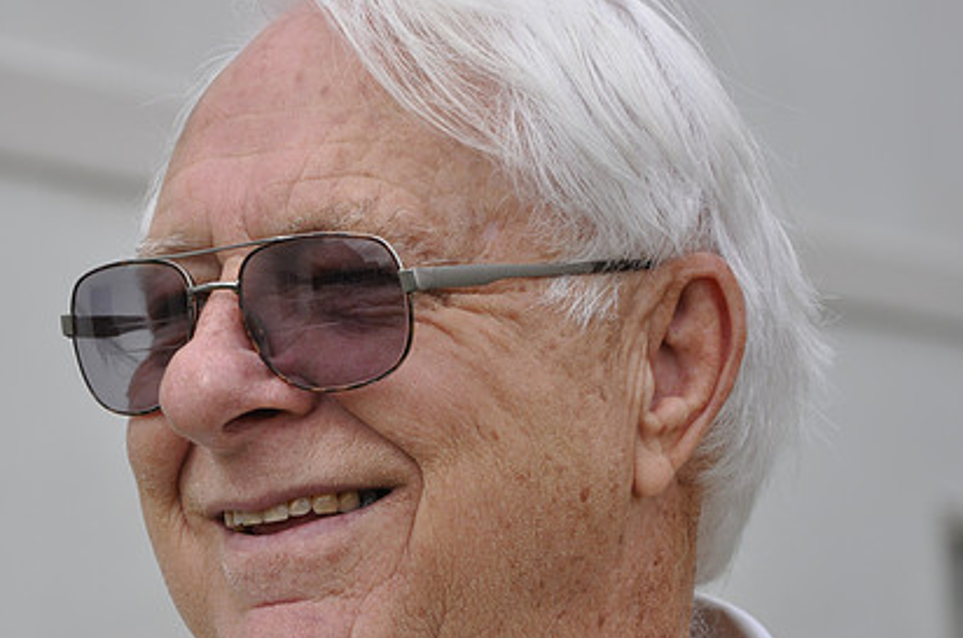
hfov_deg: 11.5
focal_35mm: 180
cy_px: 368
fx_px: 4798
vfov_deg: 7.6
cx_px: 402
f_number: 7.1
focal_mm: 85
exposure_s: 1/200
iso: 200
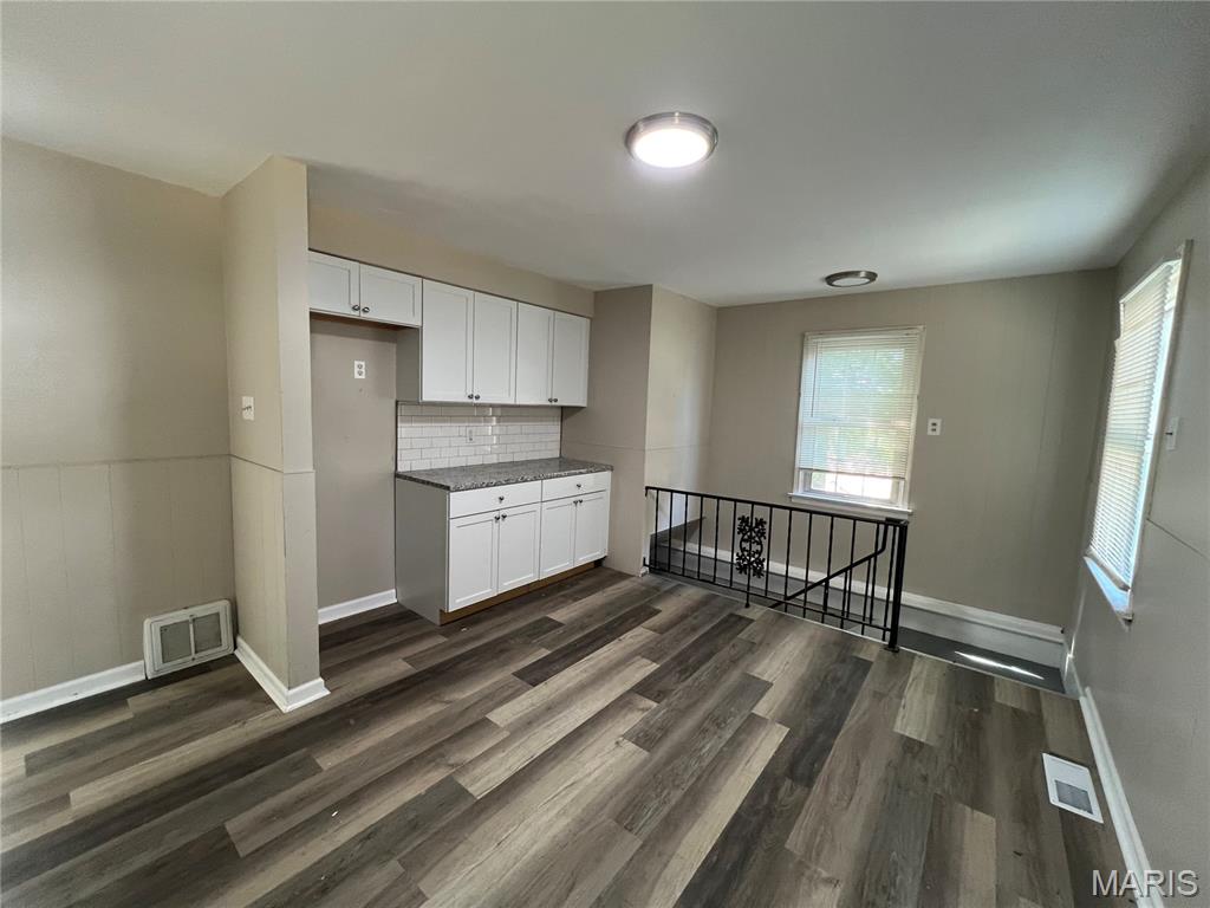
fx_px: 454
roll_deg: -1.5
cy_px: 454
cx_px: 605
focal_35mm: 13
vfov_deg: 89.9
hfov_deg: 106.2
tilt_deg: -2.5
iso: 200
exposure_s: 1/60
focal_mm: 1.57
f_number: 1.8
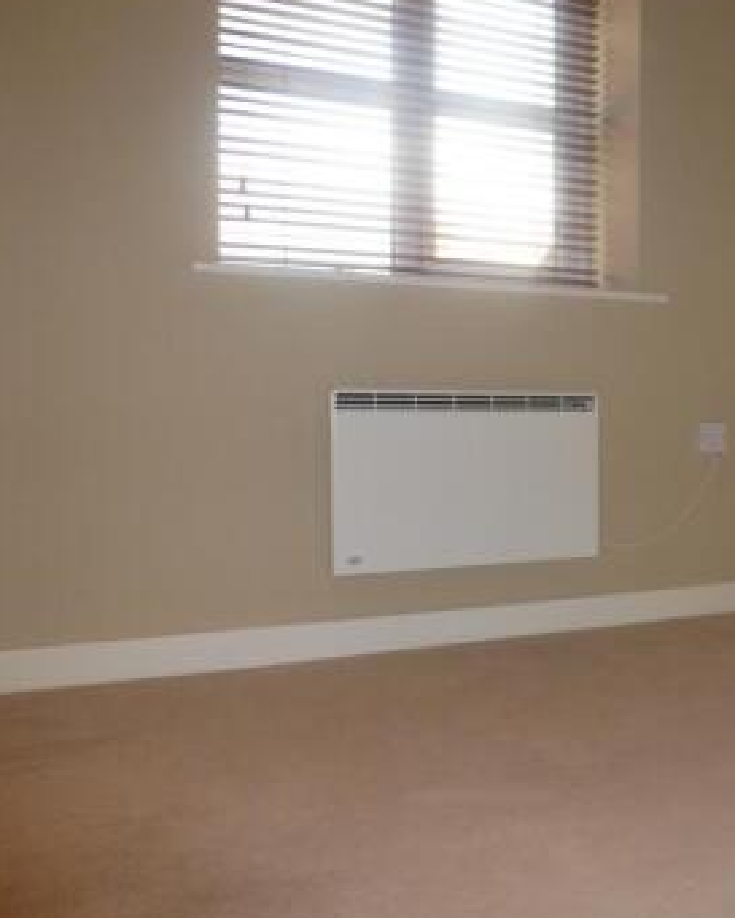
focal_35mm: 40
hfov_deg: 34.1
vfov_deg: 45.8
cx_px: 731
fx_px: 1087
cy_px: 467
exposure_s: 1/60
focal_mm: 4.3
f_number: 3.3
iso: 160
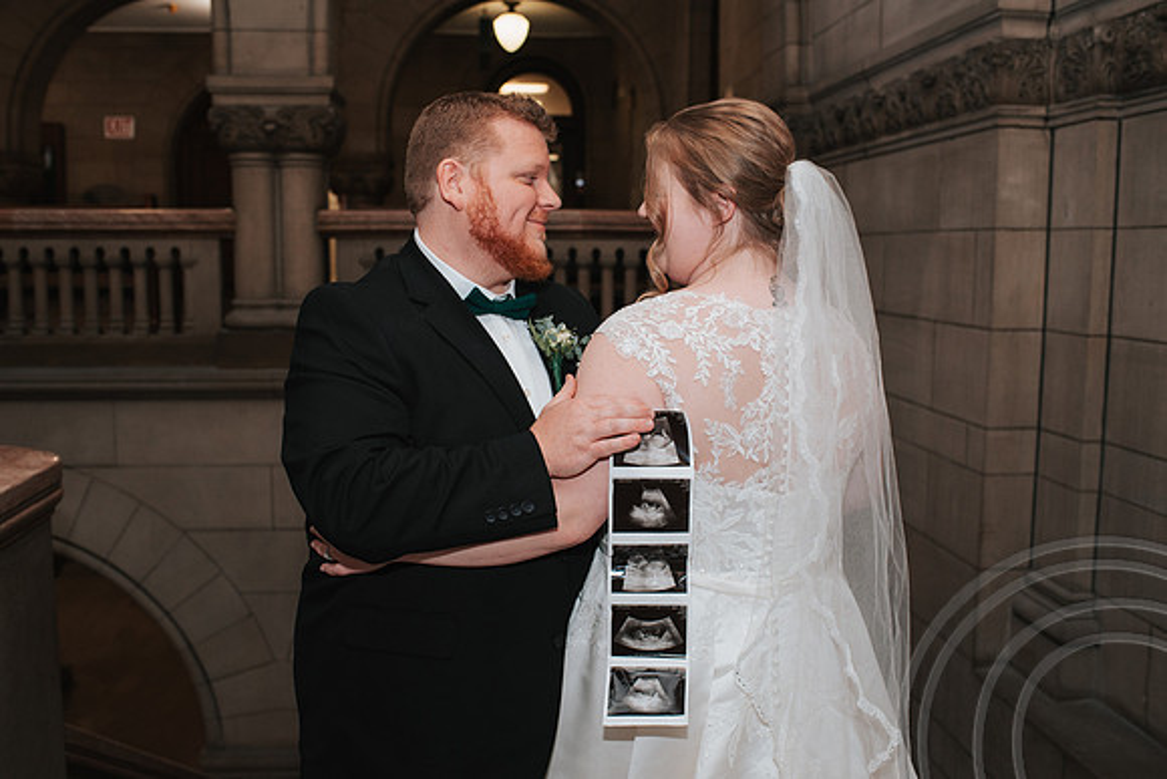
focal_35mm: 36
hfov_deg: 53.5
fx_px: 1158
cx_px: 584
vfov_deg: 37.2
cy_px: 390
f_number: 3.5
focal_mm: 35
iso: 1000
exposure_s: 1/200
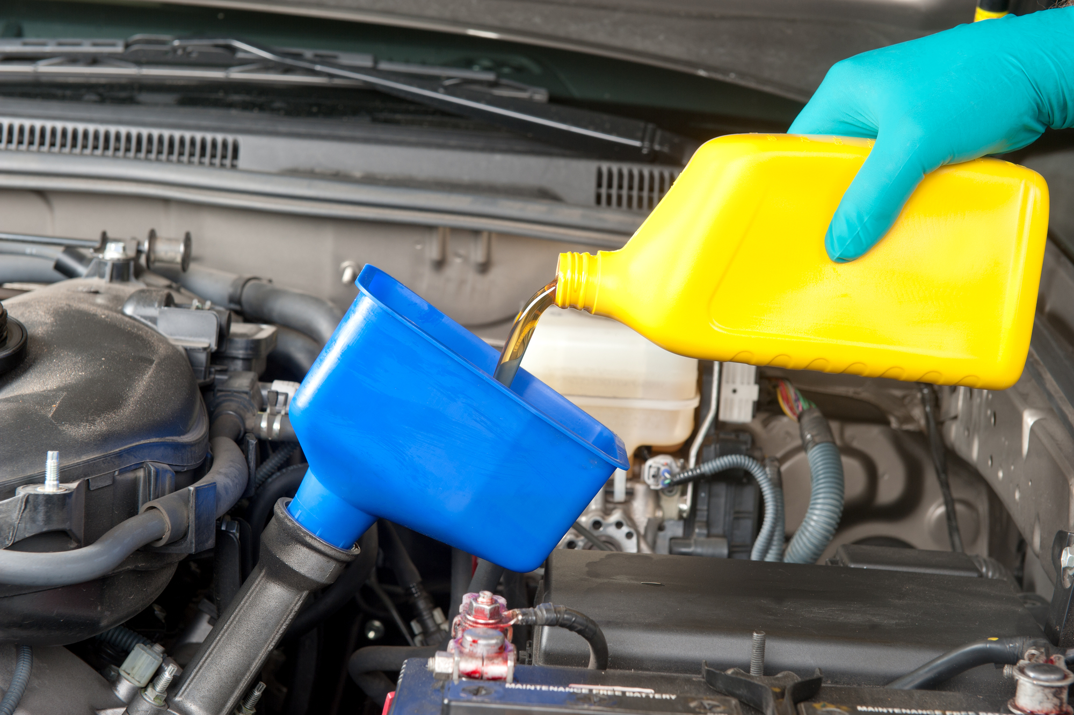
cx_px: 537
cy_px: 358
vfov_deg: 19.4
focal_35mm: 70
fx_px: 2087
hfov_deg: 28.9
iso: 160
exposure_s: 1/80
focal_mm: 70
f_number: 8
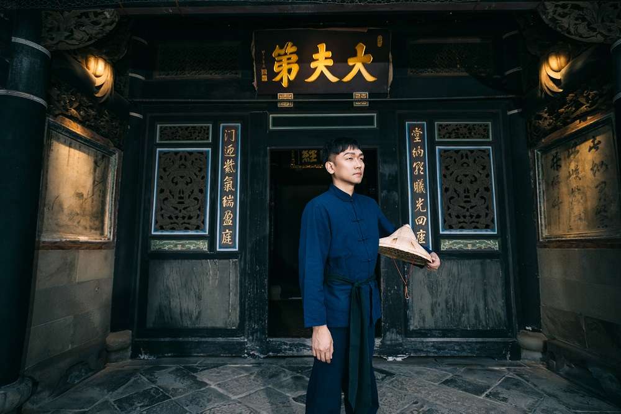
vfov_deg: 64.5
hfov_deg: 86.9
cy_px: 207
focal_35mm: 19
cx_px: 310
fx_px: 328
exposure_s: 1/160
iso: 200
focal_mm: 19
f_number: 2.8
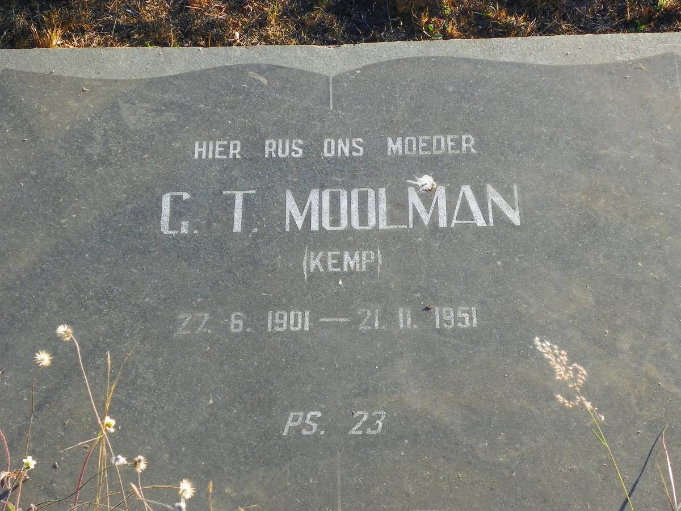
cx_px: 340
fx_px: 1397
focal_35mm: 71
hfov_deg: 27.4
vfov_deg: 20.7
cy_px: 256
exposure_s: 1/100
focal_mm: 12.6
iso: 64
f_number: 3.5
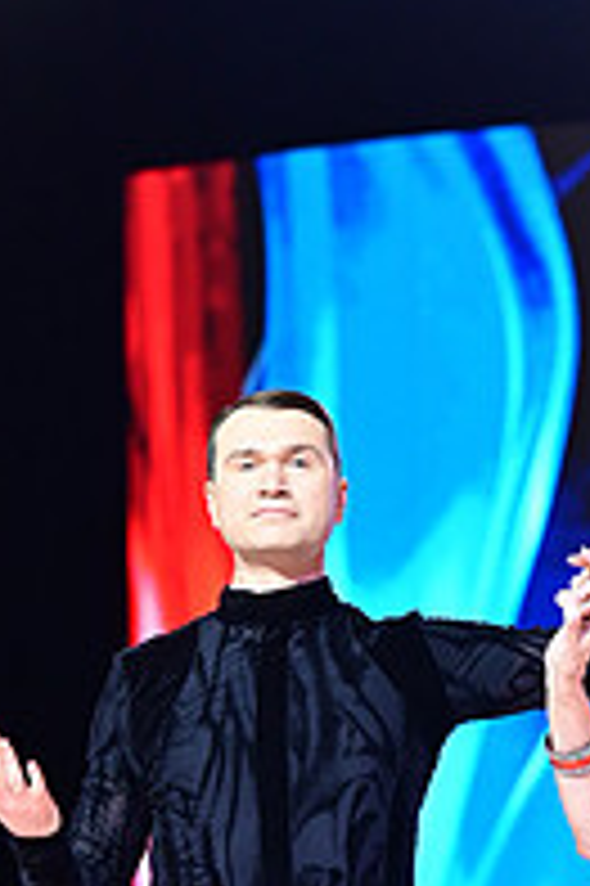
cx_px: 626
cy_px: 1151
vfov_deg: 8.0
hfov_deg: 5.4
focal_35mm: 253
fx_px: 6230
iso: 1600
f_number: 2.8
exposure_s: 1/320
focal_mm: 86
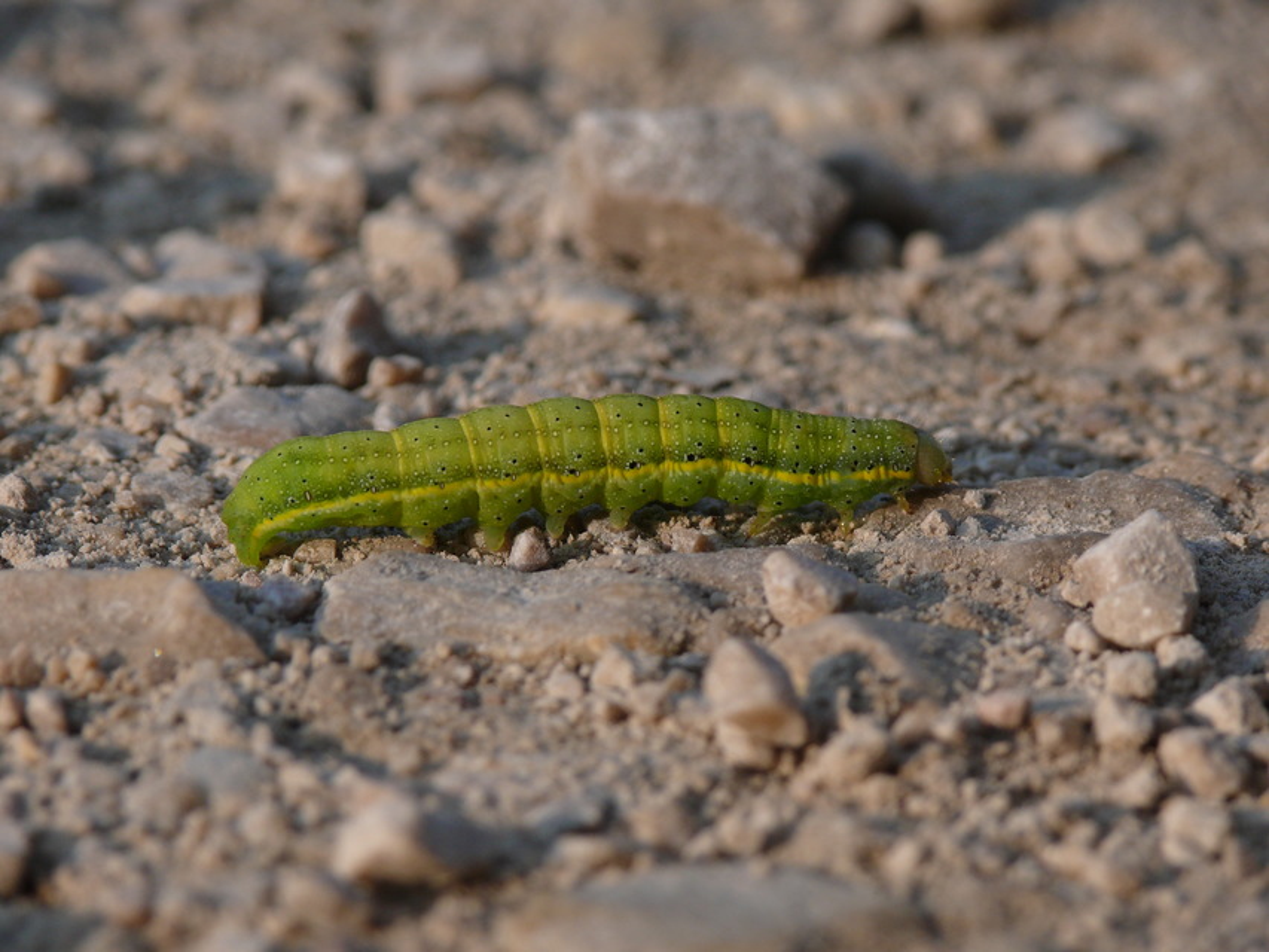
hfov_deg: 10.8
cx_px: 634
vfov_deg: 8.1
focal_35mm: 183
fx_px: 6710
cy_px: 476
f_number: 5.6
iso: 100
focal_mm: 38.8
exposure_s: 1/400
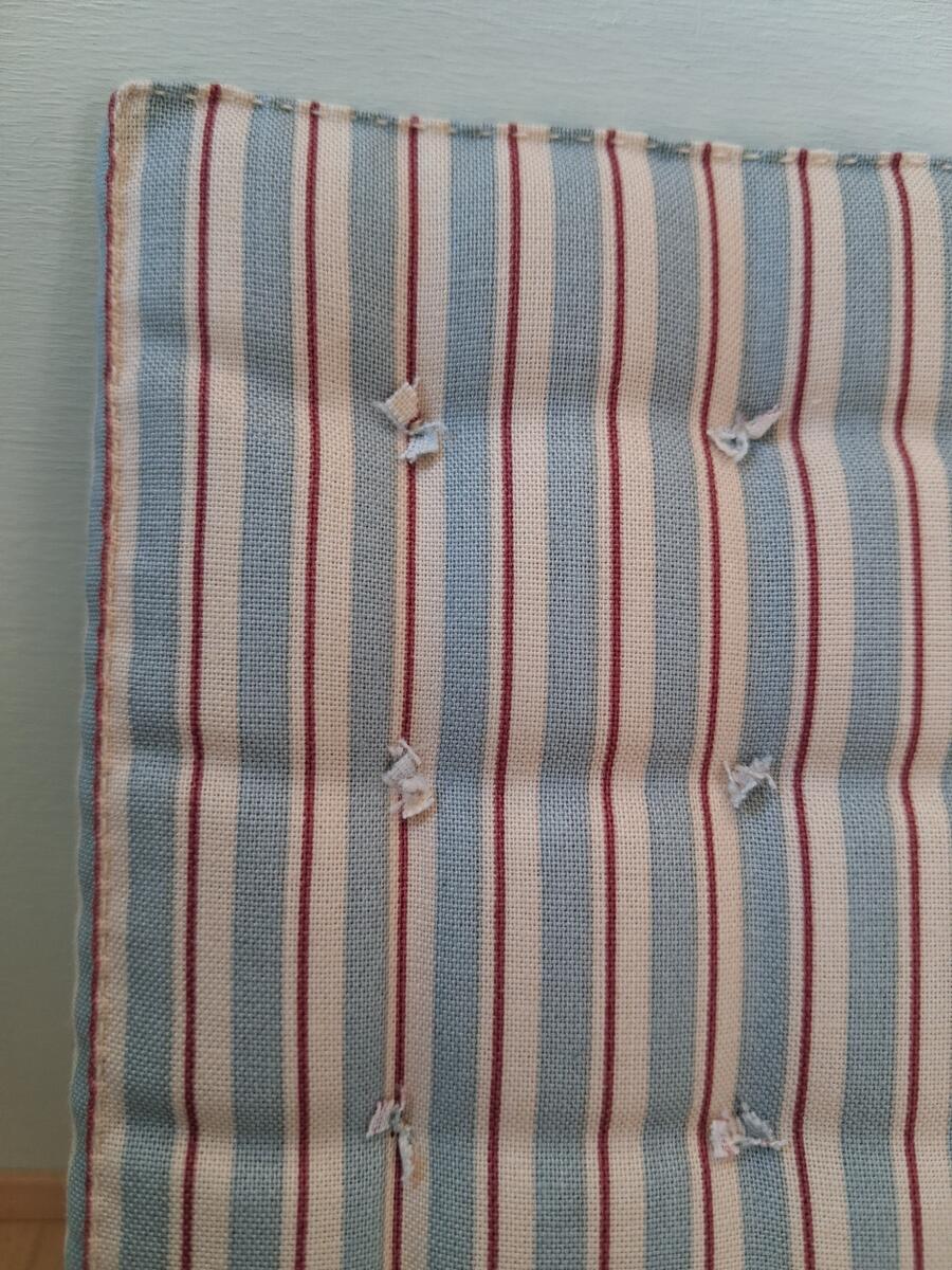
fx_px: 990
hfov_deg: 51.4
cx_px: 476
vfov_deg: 65.3
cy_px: 635
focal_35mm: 27
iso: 100
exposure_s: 1/100
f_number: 1.8
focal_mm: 4
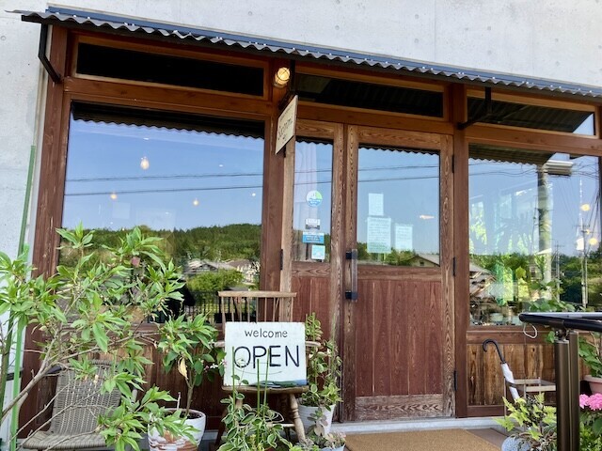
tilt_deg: +6.5
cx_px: 301
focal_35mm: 28
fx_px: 487
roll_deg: -2.5
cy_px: 226
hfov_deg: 63.4
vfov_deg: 49.7
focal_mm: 3.99
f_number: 1.8
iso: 25
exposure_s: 1/185
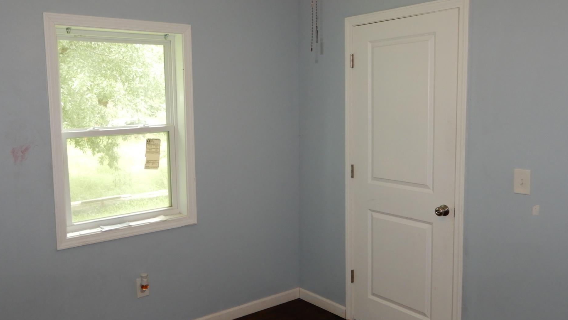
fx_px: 482
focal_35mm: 32
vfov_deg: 36.7
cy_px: 156
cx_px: 256
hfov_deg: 60.9
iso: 200
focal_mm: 4.3
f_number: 3.4
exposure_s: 1/30
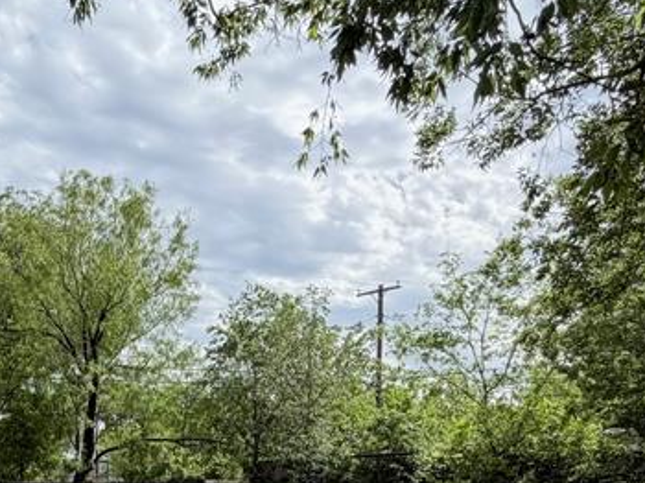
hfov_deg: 43.9
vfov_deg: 31.6
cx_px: 140
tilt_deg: -3.0
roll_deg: -0.5
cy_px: 516
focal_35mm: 41
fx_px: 763
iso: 32
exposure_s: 1/770
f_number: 2.2
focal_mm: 2.22
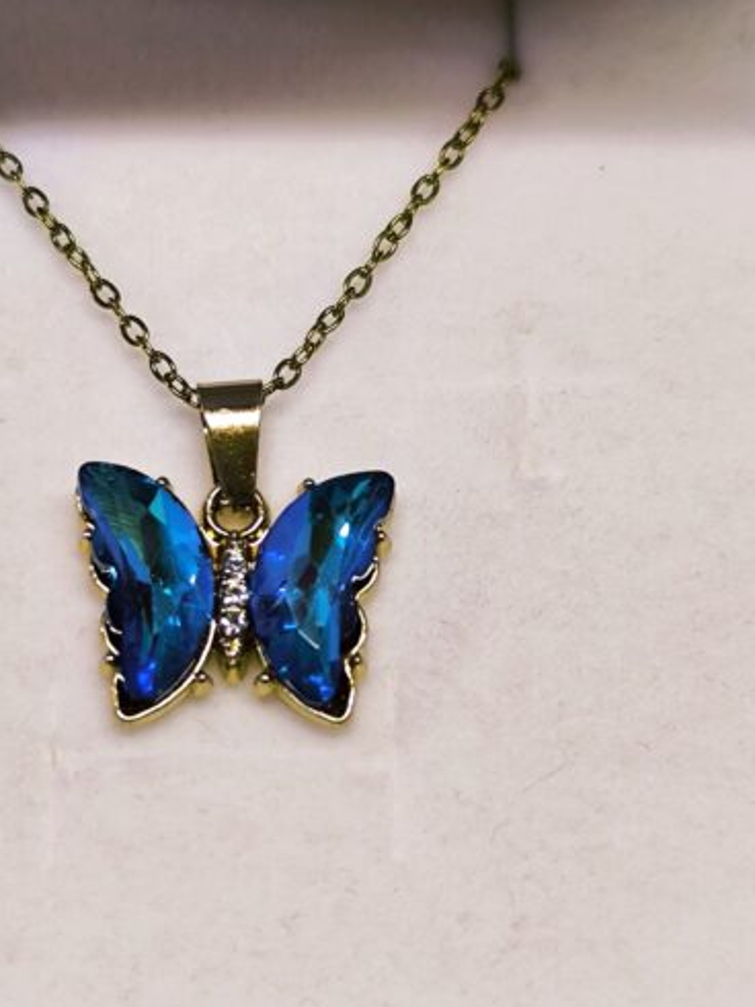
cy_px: 492
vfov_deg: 26.0
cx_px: 254
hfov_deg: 19.6
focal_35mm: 75
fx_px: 2182
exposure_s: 1/50
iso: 640
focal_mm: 6.14
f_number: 1.65
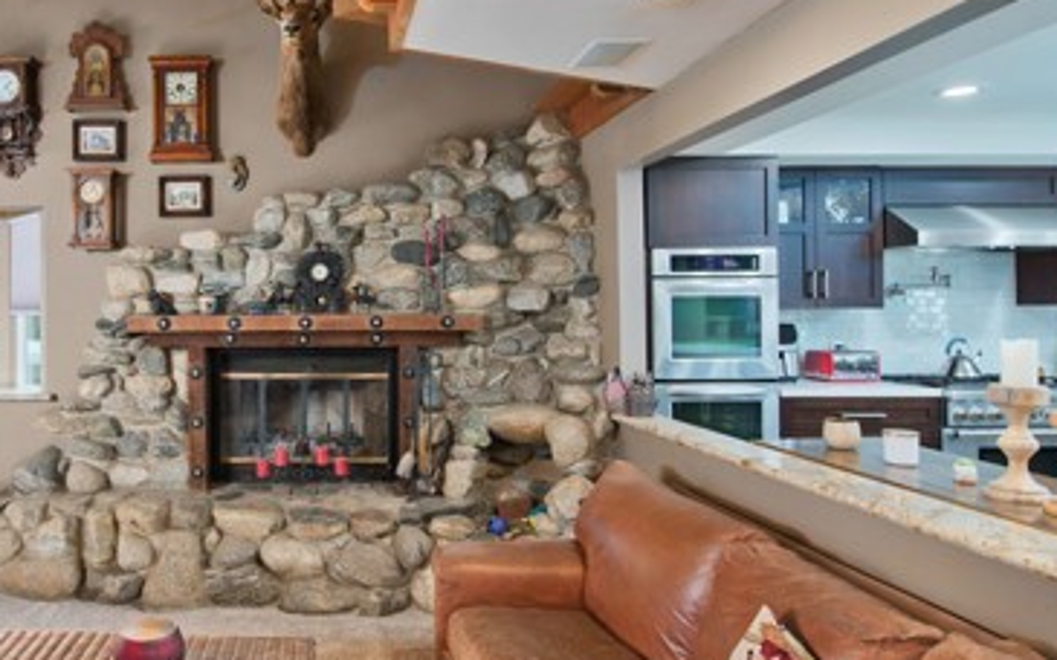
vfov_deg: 49.2
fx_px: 720
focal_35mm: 25
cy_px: 302
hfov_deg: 69.2
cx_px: 304
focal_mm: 14
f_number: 7.1
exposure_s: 1/200
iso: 400
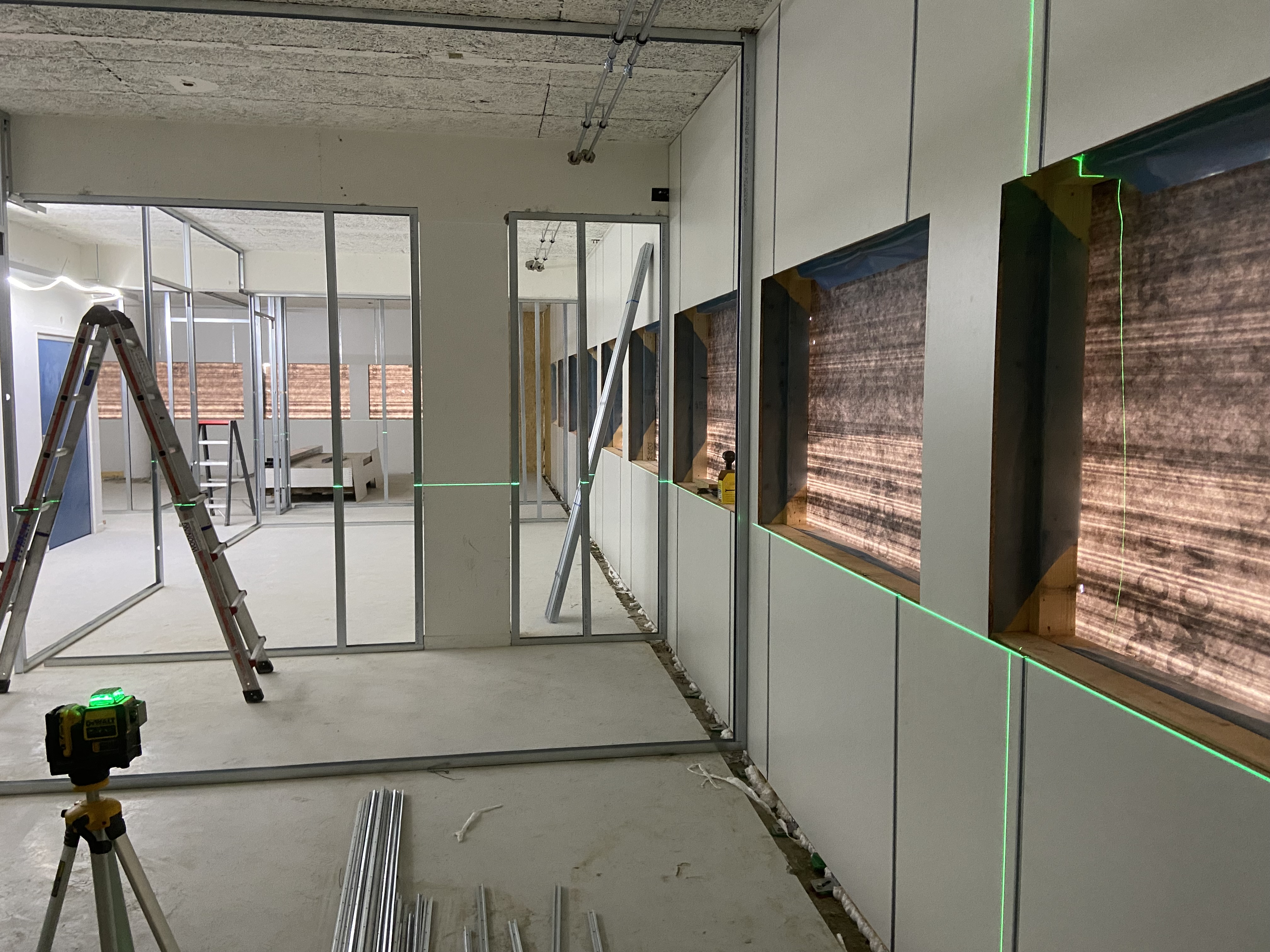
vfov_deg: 53.1
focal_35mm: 26
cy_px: 476
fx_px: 954
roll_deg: -0.3
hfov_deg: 67.3
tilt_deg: -5.0
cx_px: 635
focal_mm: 4.25
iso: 400
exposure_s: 1/33
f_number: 1.8
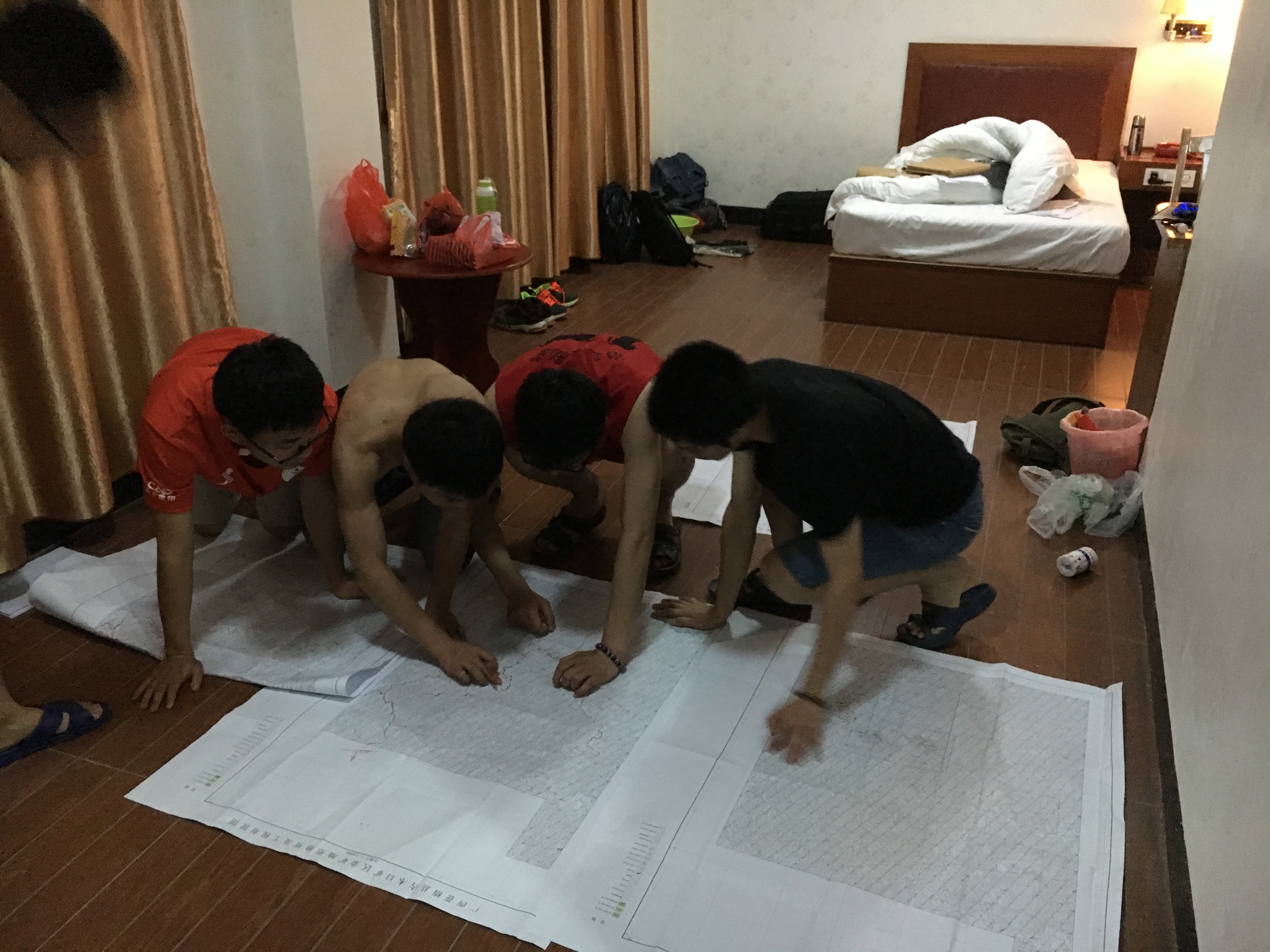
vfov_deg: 48.2
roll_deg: -1.3
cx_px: 635
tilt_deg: -23.5
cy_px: 476
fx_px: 1064
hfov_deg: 61.7
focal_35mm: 29
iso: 640
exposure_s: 1/17
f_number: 2.2
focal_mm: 4.15
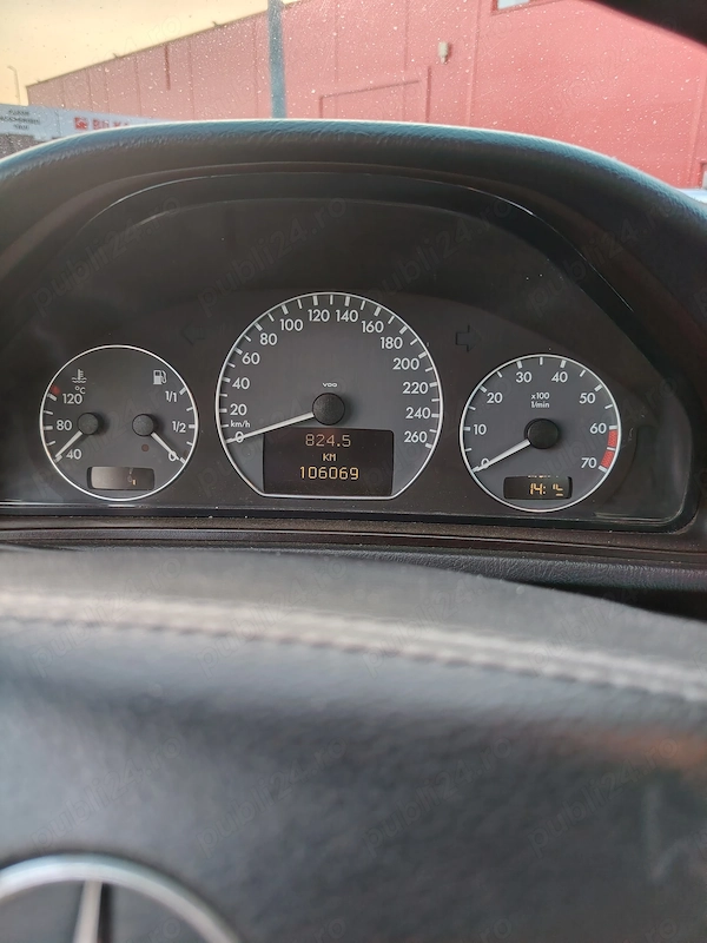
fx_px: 654
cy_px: 472
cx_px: 354
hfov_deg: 56.8
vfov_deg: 71.6
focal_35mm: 24
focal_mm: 5.25
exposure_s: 1/33.3
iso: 219
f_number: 1.75
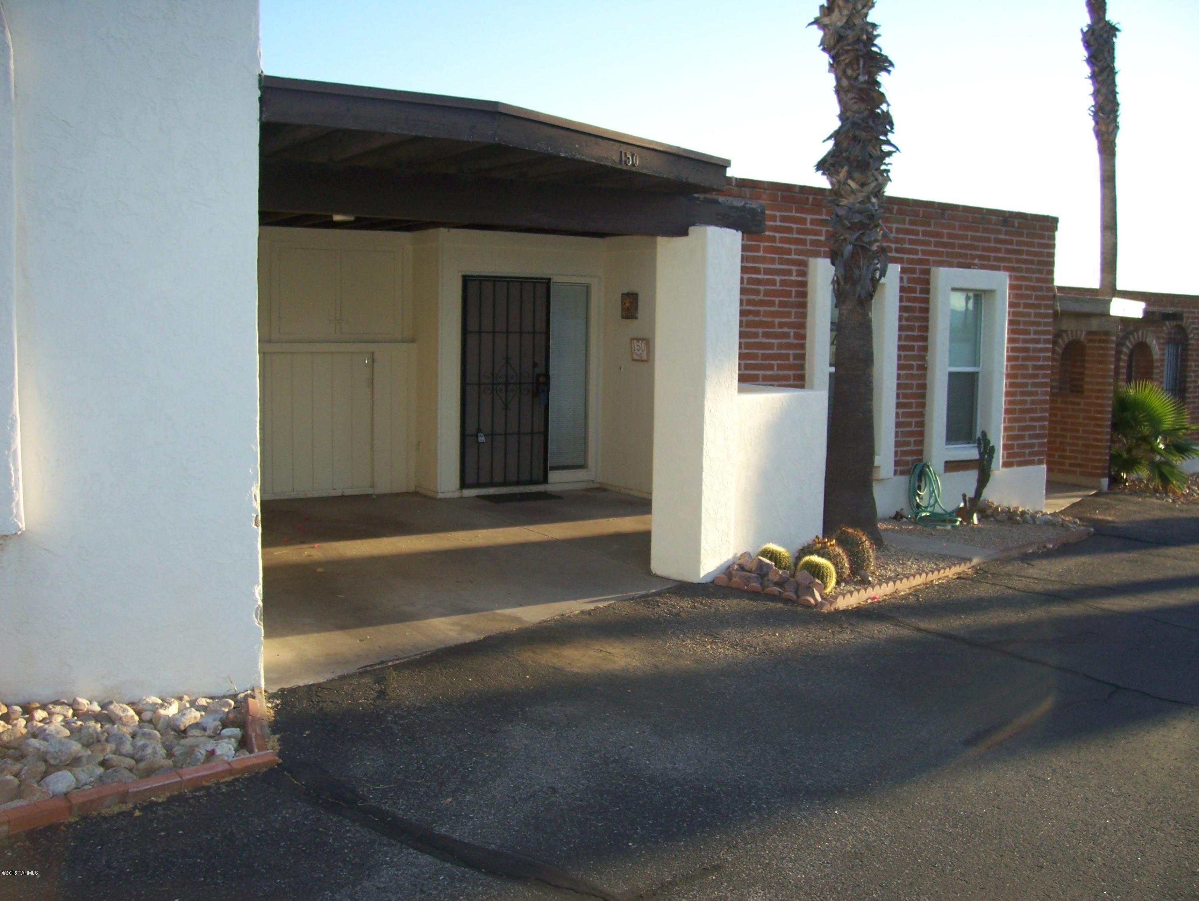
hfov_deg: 53.9
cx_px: 600
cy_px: 450
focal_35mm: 34
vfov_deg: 41.8
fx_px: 1178
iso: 80
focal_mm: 5.6
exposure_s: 1/320
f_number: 2.7
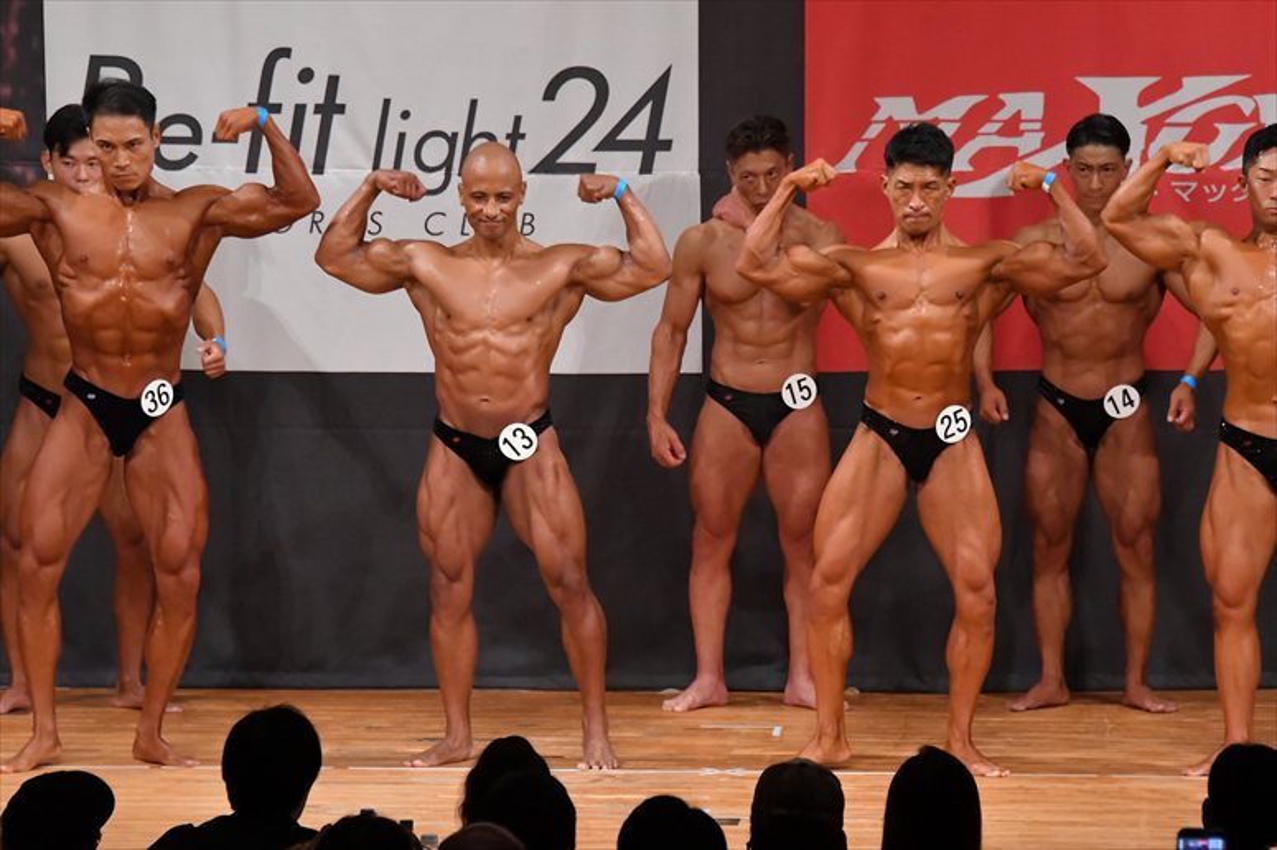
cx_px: 638
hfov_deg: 8.1
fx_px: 9041
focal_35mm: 255
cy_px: 425
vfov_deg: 5.4
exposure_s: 1/400
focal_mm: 170
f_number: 5.6
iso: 7200
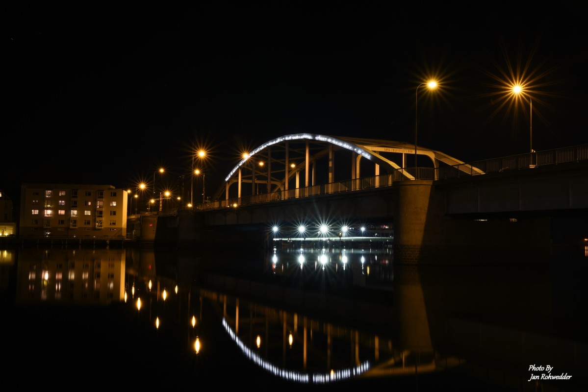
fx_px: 621
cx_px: 294
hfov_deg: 50.7
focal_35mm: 38
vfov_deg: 35.1
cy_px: 196
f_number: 22
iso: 200
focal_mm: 38
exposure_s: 30
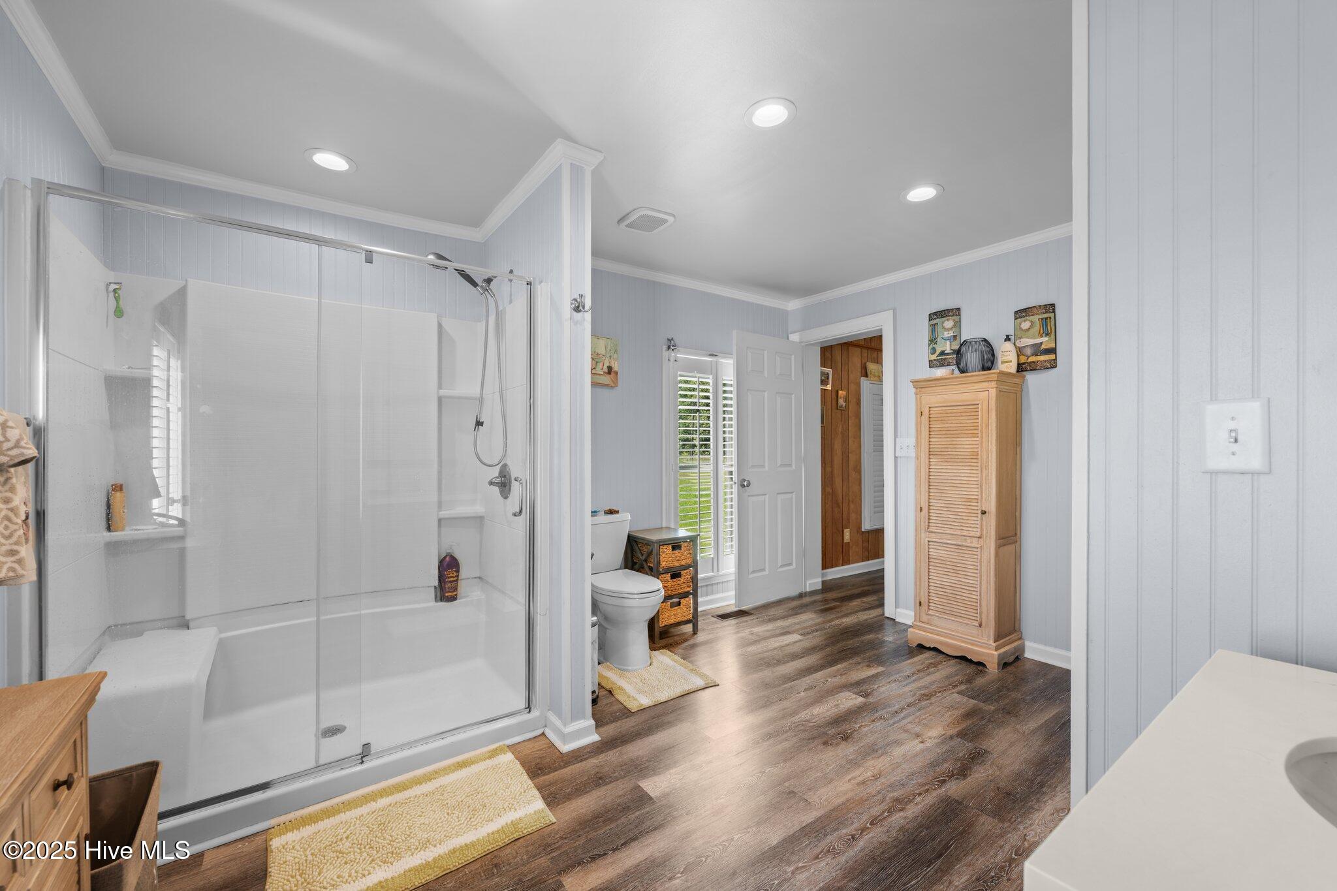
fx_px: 520
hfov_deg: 104.3
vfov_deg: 81.2
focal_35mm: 14
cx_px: 668
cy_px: 446
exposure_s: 1
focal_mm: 14
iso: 100
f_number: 9
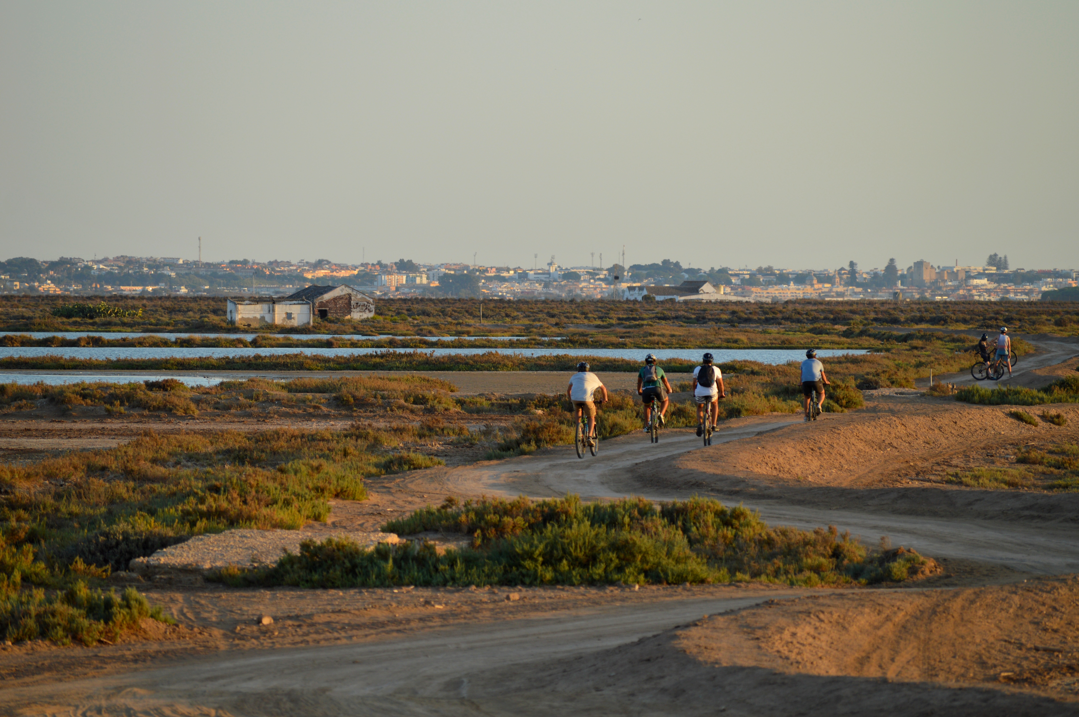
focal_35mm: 232
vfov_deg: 5.9
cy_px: 358
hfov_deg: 8.9
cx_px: 540
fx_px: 6962
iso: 100
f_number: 5
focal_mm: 155
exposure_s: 1/200
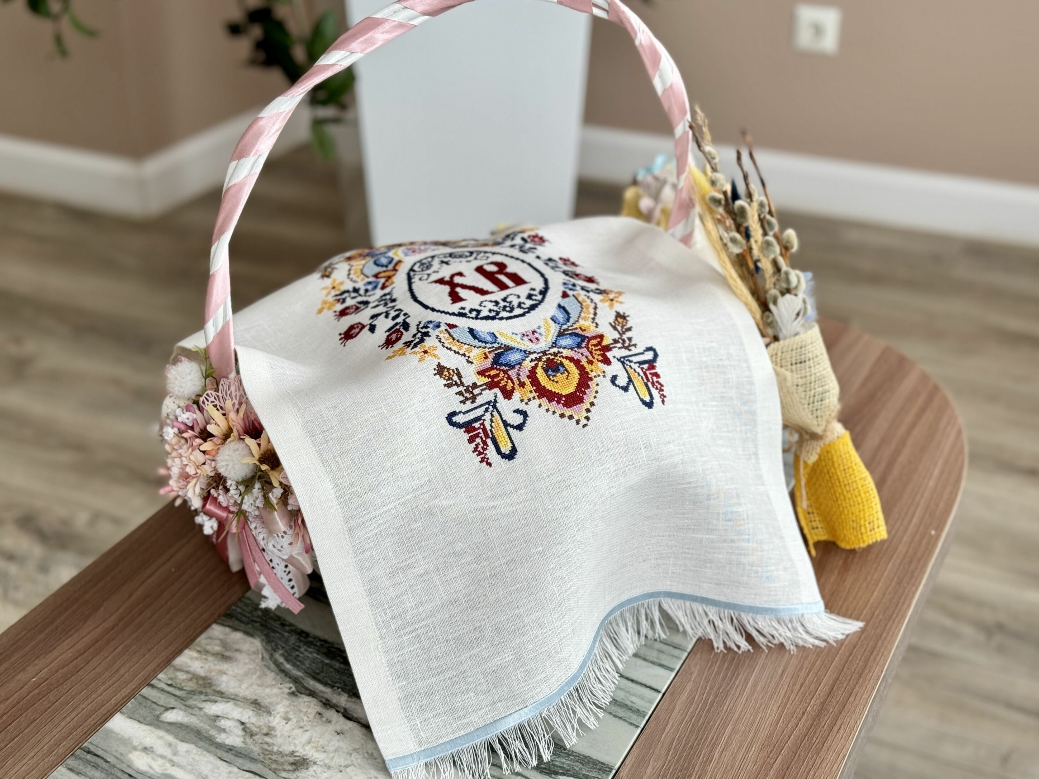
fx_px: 1591
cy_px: 373
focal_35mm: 53
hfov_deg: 36.2
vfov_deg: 27.5
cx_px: 527
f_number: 1.78
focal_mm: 6.86
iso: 50
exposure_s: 1/142
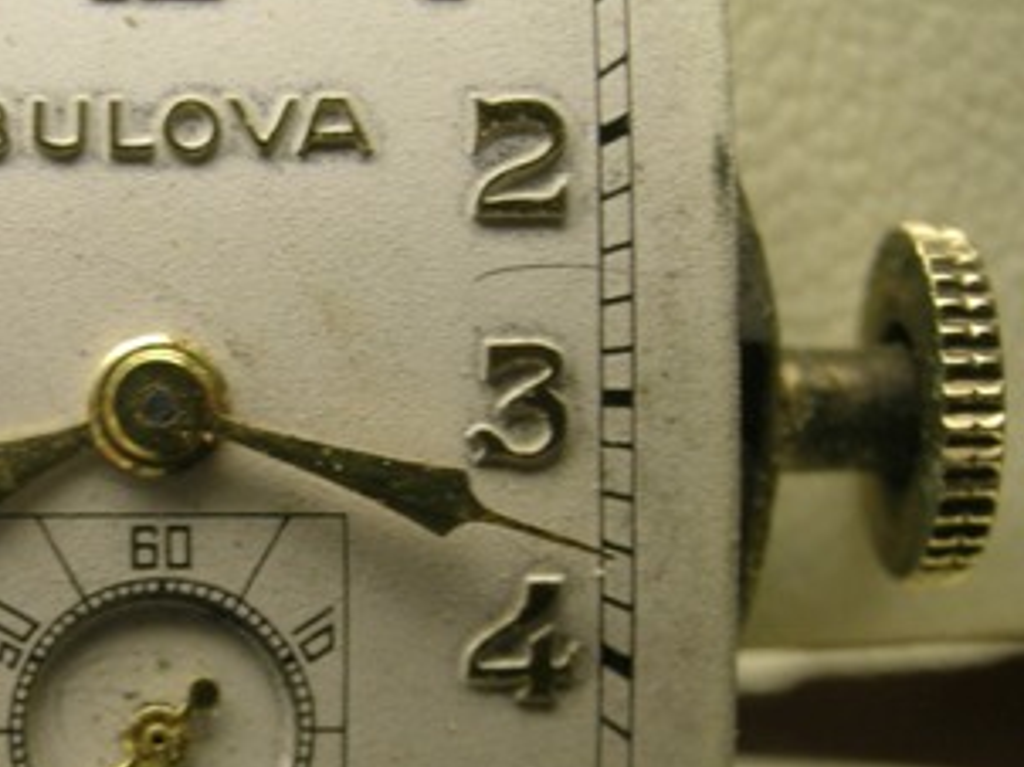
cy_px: 458
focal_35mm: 106
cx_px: 159
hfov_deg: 18.3
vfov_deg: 13.9
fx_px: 3133
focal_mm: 10.3
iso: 50
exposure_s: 1/4
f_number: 4.8
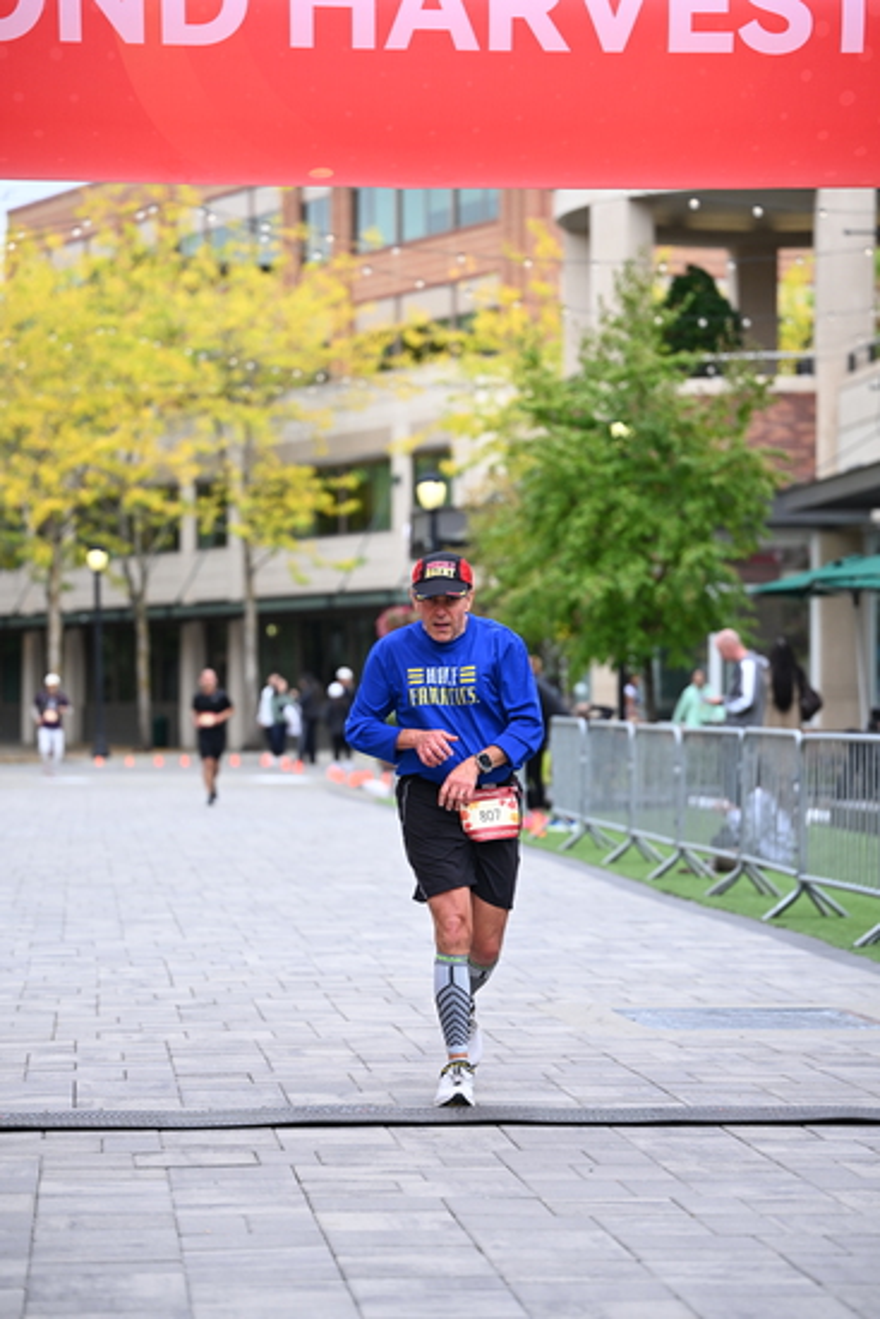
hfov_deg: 14.4
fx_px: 3481
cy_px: 660
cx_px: 440
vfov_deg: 21.5
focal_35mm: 95
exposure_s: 1/2000
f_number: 2.8
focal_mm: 95
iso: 640
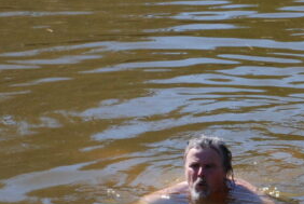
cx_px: 534
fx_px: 2300
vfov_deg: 5.1
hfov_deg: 7.4
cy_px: 173
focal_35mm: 272
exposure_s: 1/500
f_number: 11
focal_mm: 50
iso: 800
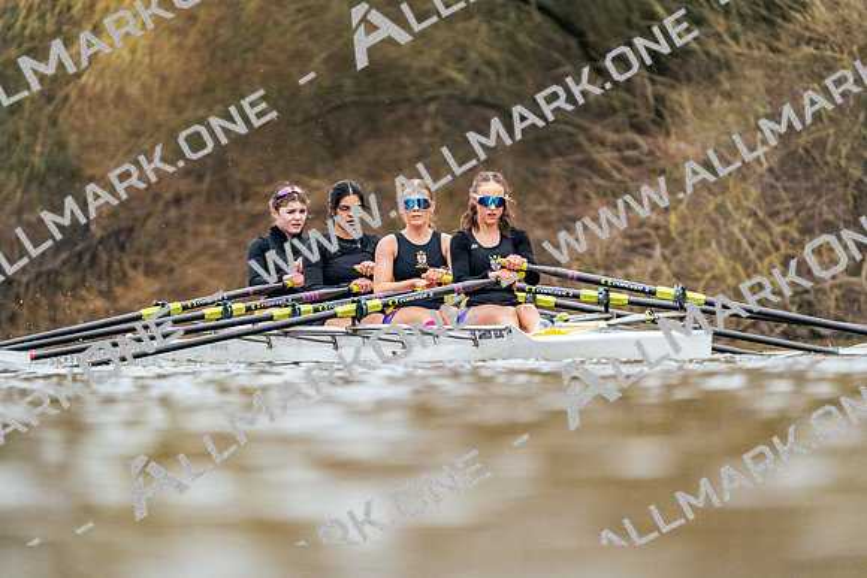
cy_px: 289
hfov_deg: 3.4
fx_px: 14453
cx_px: 434
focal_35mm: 600
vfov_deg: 2.3
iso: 5000
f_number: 6.3
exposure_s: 1/2000
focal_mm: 600
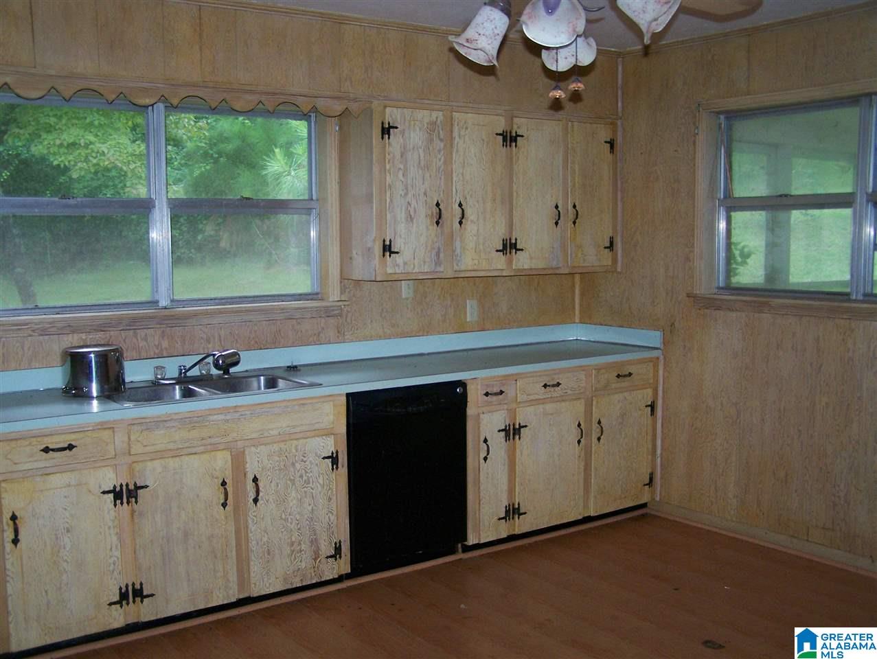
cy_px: 330
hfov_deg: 48.9
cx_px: 438
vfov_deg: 37.8
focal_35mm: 38
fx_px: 964
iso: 160
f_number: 2.8
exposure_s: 1/60
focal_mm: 6.3
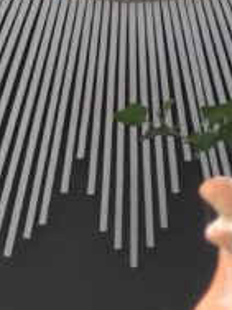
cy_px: -181
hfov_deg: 10.9
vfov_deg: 13.5
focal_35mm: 136
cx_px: 104
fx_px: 1215
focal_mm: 5.43
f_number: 1.89
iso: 100
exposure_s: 1/588
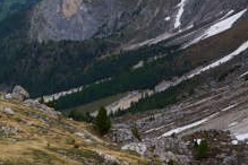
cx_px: -9
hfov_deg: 17.8
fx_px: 771
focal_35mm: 112
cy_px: 31
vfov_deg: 12.2
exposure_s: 1/160
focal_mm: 35
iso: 100
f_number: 11
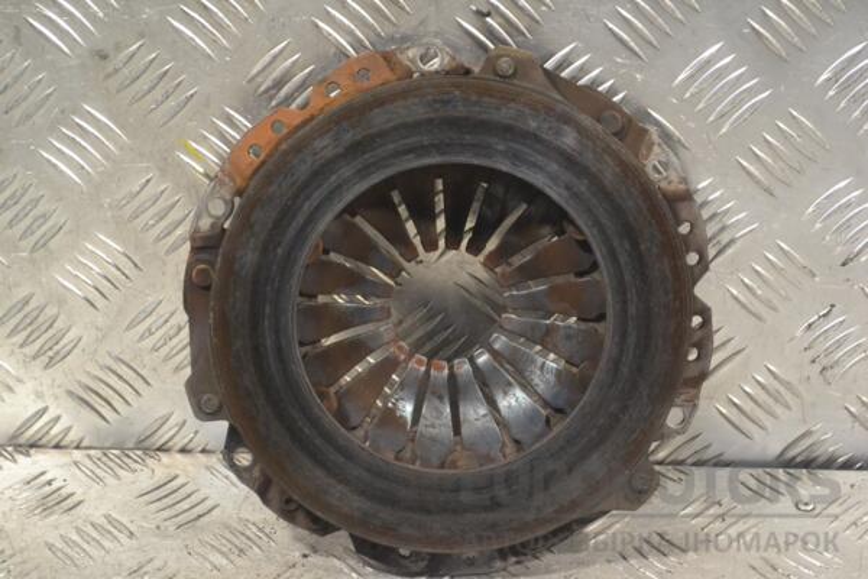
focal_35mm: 78
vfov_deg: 17.5
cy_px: 290
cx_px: 434
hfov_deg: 26.0
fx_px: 1881
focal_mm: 52
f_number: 7.1
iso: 3200
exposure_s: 1/200
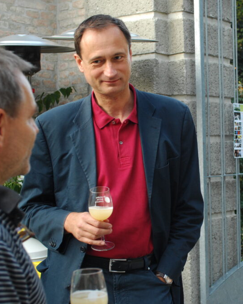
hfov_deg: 20.2
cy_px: 152
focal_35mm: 75
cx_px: 212
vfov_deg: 25.5
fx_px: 671
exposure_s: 1/90
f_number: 4.8
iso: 400
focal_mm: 35
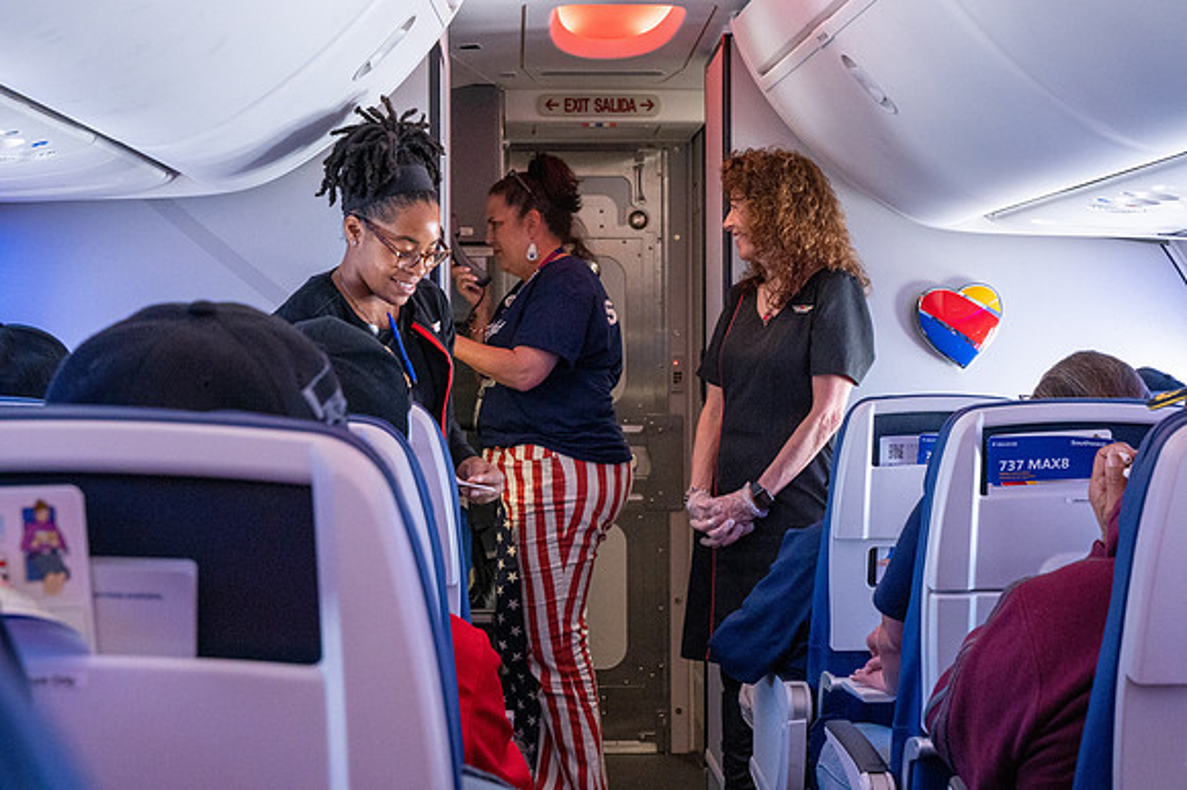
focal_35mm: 55
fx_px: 1812
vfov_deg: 24.6
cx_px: 594
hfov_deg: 36.3
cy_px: 395
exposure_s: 1/80
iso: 9000
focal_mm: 55
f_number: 11
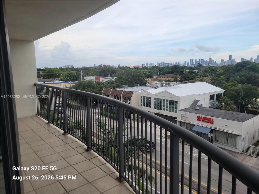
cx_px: 130
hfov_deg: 67.3
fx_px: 195
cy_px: 97
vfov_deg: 53.1
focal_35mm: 26
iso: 40
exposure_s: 1/927
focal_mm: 5.4
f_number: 1.8
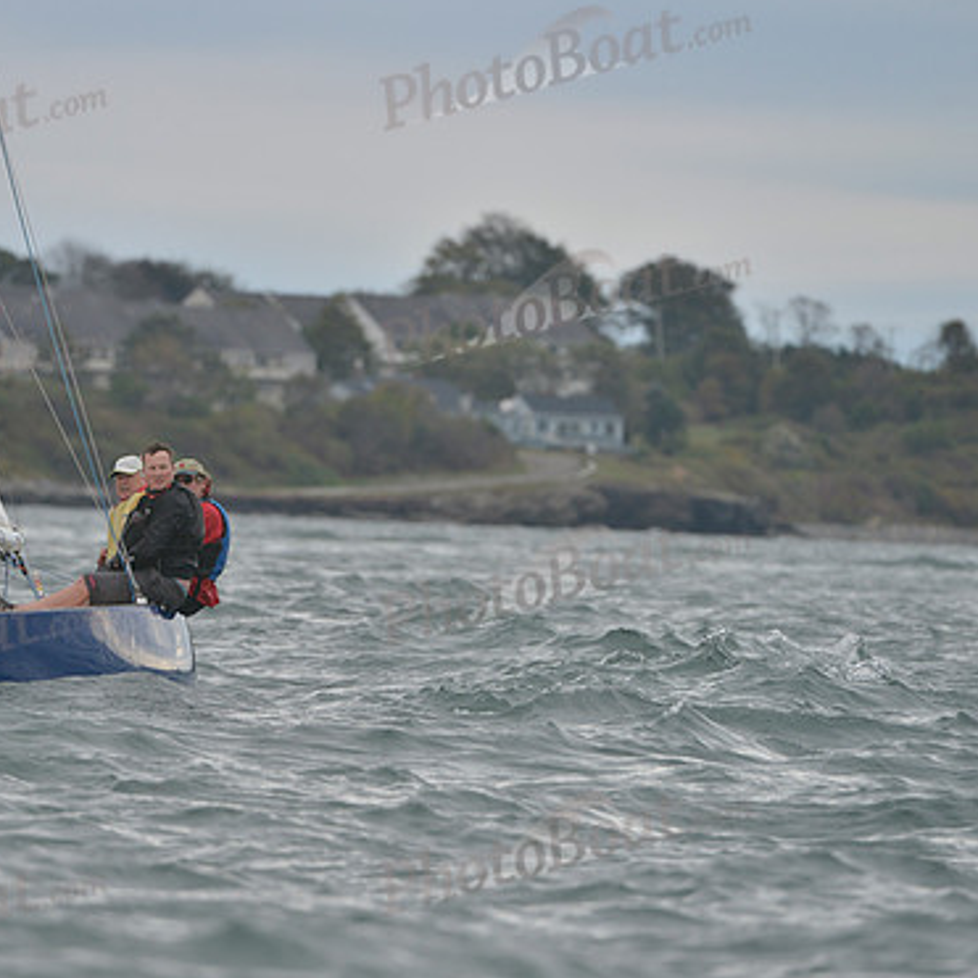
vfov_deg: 4.3
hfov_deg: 4.3
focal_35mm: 412
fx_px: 13169
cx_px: 245
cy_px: 478
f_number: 6.3
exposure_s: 1/1000
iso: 400
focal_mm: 310
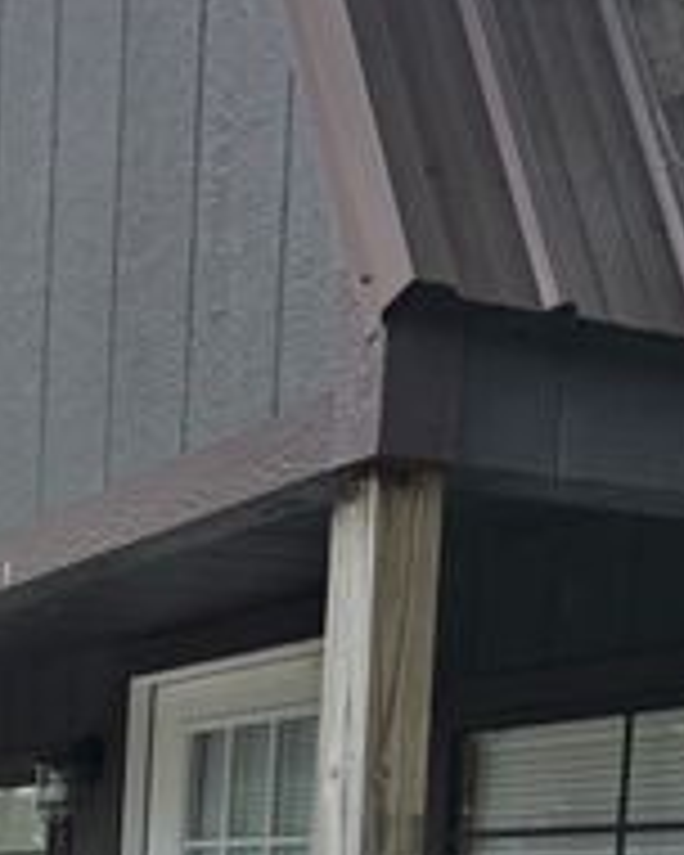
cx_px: -223
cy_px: 1026
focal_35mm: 68
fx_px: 1721
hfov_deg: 20.4
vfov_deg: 25.1
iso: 12
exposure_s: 1/234
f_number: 1.7
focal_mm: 6.3
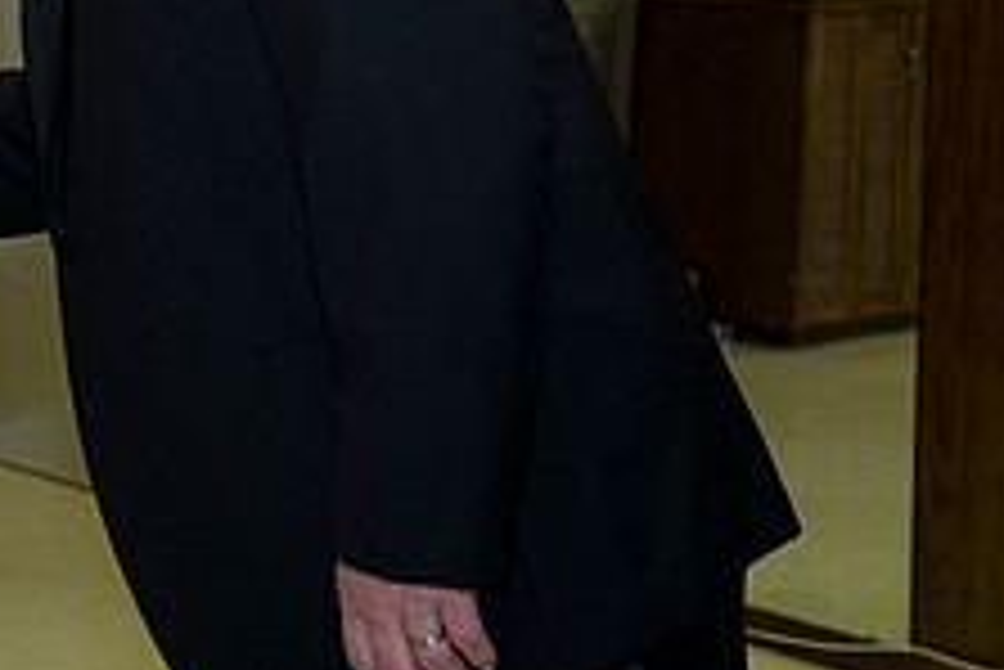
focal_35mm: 109
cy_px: -54
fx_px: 3042
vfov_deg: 12.4
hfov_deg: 18.6
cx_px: 221
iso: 800
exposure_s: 1/100
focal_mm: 42
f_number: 5.6
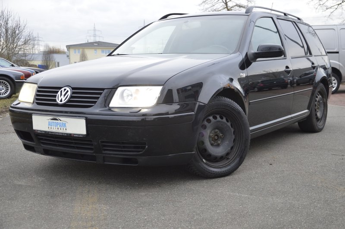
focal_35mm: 48
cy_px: 114
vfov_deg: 28.0
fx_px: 460
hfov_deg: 41.1
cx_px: 172
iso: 400
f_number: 4.2
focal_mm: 32
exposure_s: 1/40
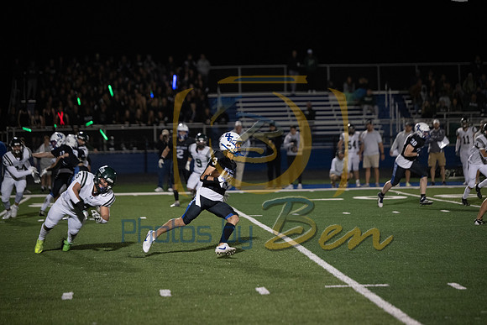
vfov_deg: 9.8
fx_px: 1894
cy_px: 162
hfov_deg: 14.7
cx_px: 244
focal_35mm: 140
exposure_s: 1/1000
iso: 4000
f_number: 2.8
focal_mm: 140
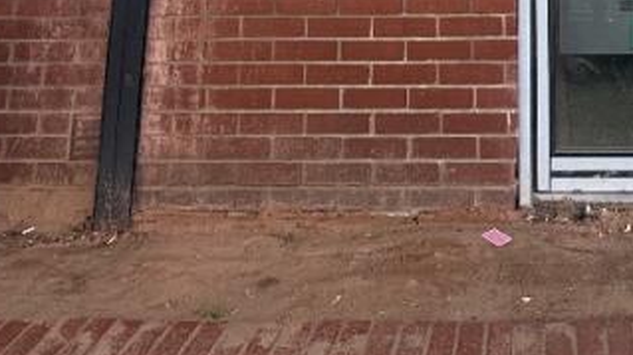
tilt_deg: +11.2
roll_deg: +0.6
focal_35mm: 49
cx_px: 546
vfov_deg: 18.1
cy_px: -323
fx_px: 822
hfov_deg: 39.6
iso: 40
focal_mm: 2.22
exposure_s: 1/397
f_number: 2.2
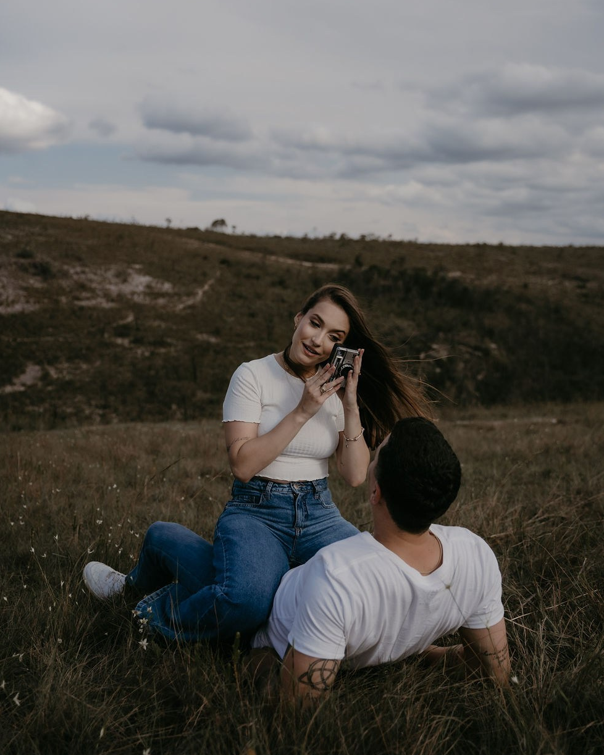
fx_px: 849
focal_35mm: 38
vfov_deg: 47.9
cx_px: 298
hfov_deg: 39.1
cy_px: 357
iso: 50
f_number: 2.8
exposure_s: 1/3200
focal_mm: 33
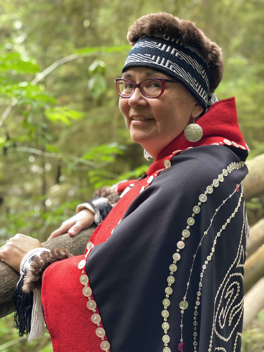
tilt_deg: -6.9
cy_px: 176
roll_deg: -3.1
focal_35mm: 52
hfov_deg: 28.0
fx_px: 529
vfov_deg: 36.8
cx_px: 132
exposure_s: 1/40
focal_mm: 6
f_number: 2
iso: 160
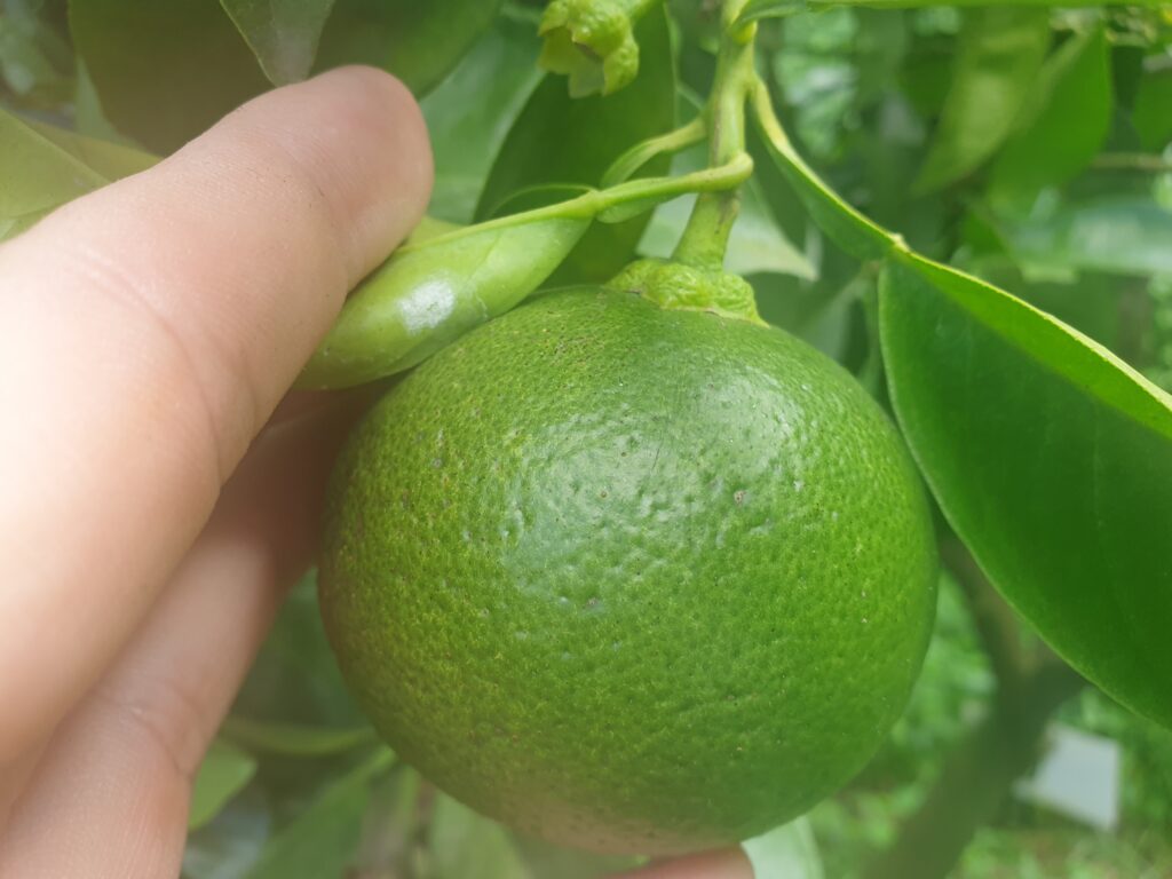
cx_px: 586
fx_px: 880
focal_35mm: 26
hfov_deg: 67.3
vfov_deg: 53.1
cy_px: 440
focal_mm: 4.3
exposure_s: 1/100
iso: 80
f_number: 2.4
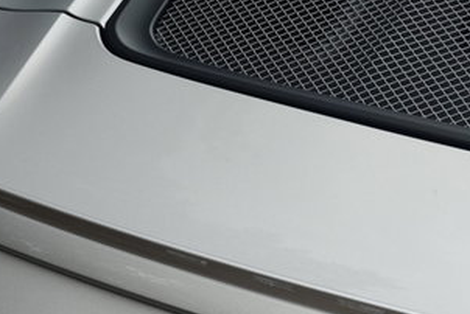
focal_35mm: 188
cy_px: 252
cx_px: 349
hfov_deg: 10.9
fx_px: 2457
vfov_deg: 7.3
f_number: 4
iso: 100
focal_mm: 27.24
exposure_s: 1/125
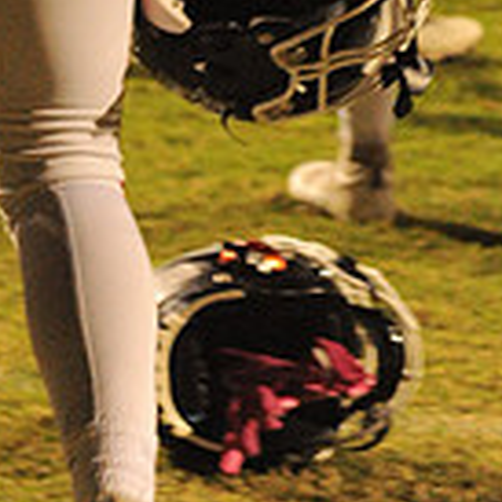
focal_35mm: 359
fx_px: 5890
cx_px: -18
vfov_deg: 4.8
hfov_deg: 4.9
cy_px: -528
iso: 6400
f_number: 5.6
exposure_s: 1/125
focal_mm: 100
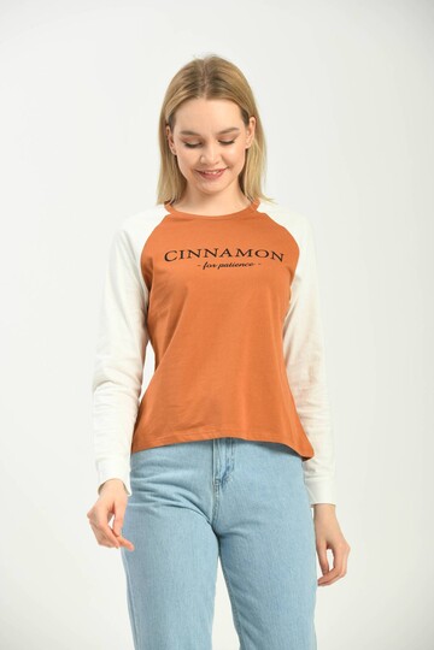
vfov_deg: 15.2
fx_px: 2441
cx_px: 217
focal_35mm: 135
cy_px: 325
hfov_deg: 10.2
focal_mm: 135
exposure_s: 1/160
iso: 100
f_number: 6.3
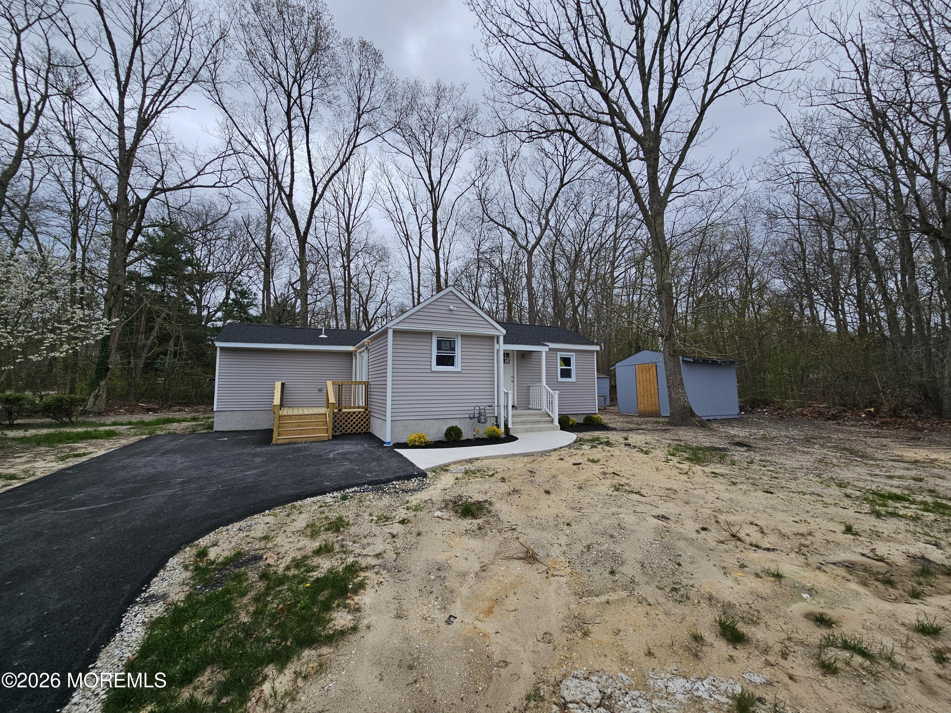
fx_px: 357
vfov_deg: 89.9
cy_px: 356
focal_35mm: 13
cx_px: 476
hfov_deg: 106.2
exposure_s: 1/1429
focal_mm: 2.2
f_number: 2.2
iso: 50
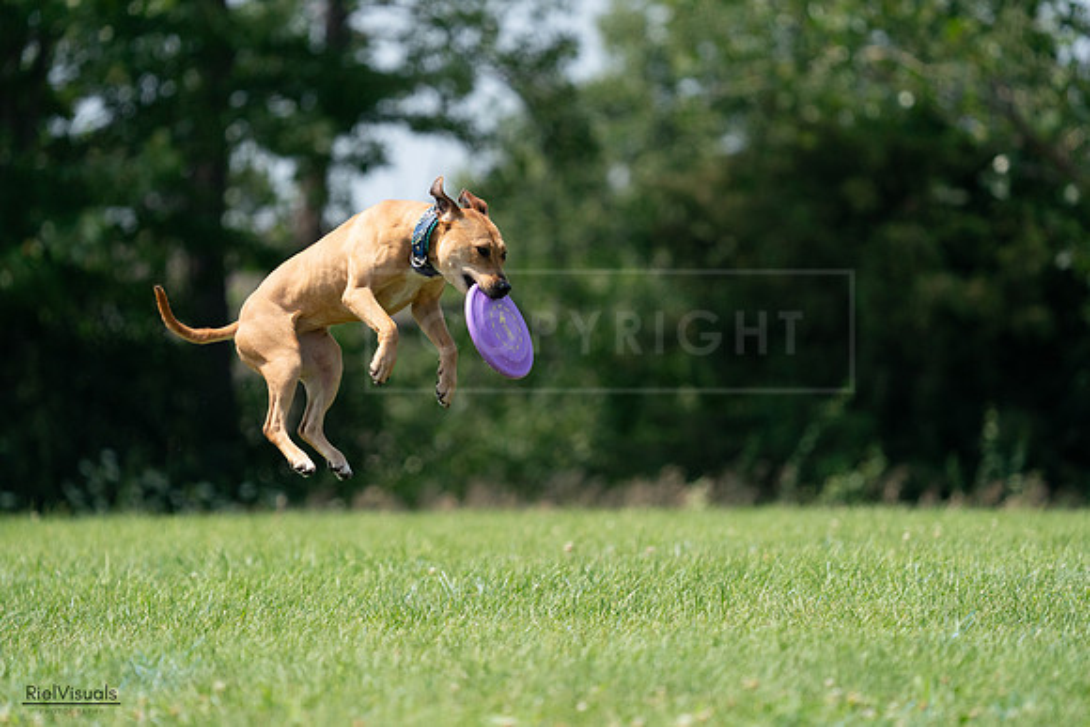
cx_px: 545
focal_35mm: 382
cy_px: 364
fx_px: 11568
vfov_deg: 3.6
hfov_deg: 5.4
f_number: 6.3
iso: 1250
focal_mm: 382
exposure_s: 1/4000
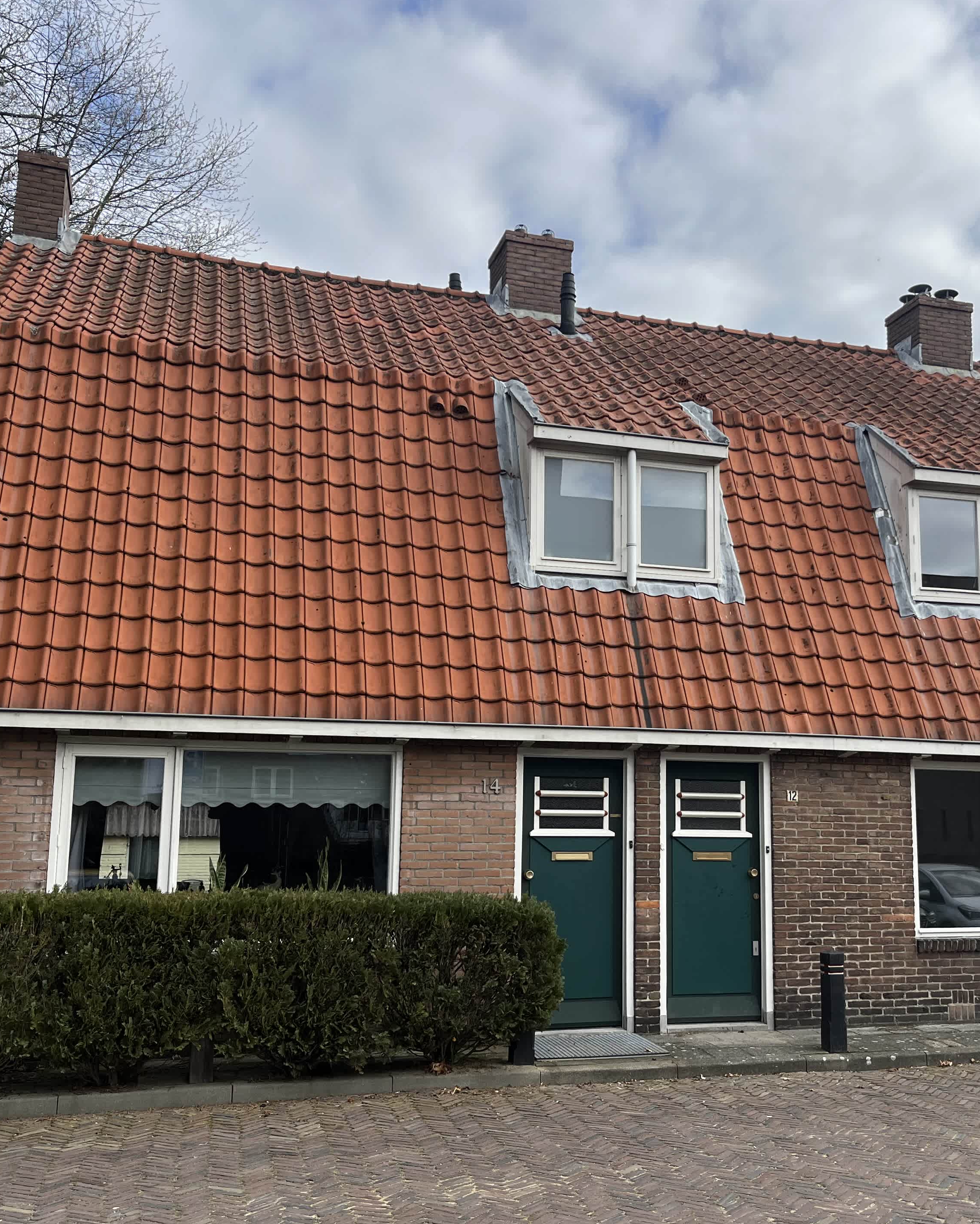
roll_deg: +0.3
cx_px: 616
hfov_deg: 40.9
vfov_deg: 50.3
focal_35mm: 36
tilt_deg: +8.1
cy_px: 642
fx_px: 1305
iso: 50
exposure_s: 1/1647
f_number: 1.6
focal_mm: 5.1
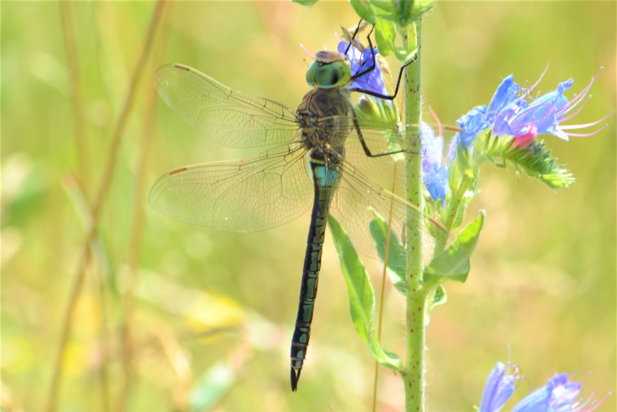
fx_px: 7714
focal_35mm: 450
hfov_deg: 4.6
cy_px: 206
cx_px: 308
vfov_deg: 3.1
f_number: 8
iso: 125
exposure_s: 1/125
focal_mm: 300
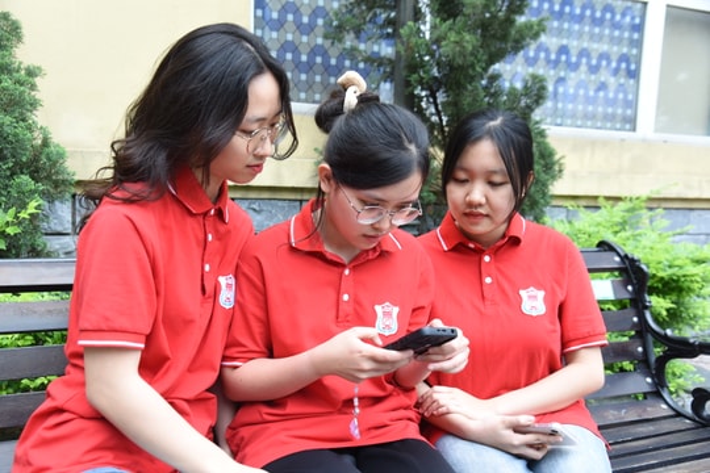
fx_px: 671
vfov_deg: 38.9
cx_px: 355
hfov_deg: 55.8
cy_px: 236
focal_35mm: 34
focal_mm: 34
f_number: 4
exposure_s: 1/250
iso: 500
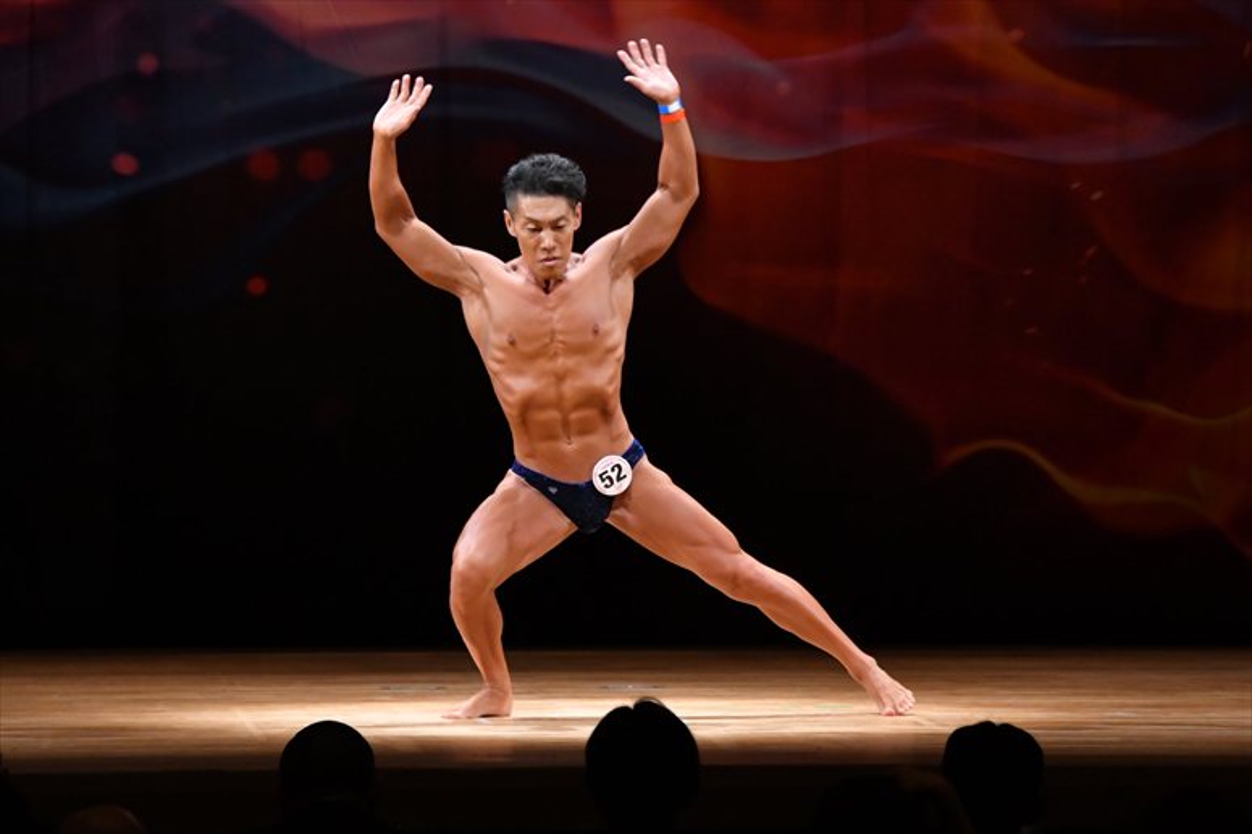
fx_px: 7821
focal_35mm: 225
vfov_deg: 6.1
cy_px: 417
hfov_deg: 9.2
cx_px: 626
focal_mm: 150
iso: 4000
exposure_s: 1/400
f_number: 5.6
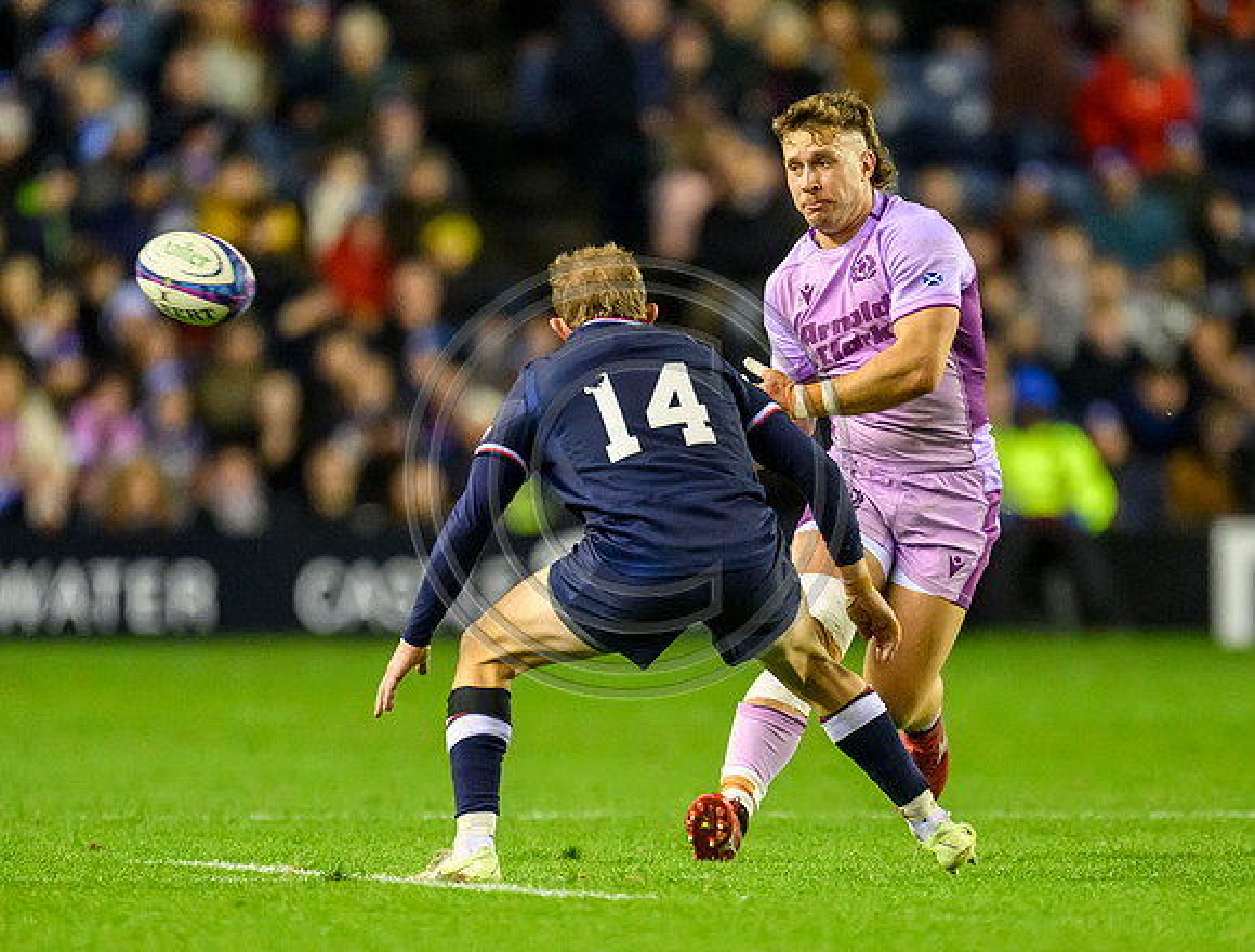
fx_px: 30912
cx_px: 775
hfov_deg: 2.3
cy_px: 607
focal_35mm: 849
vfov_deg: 1.8
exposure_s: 1/1000
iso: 10000
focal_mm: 560
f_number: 4
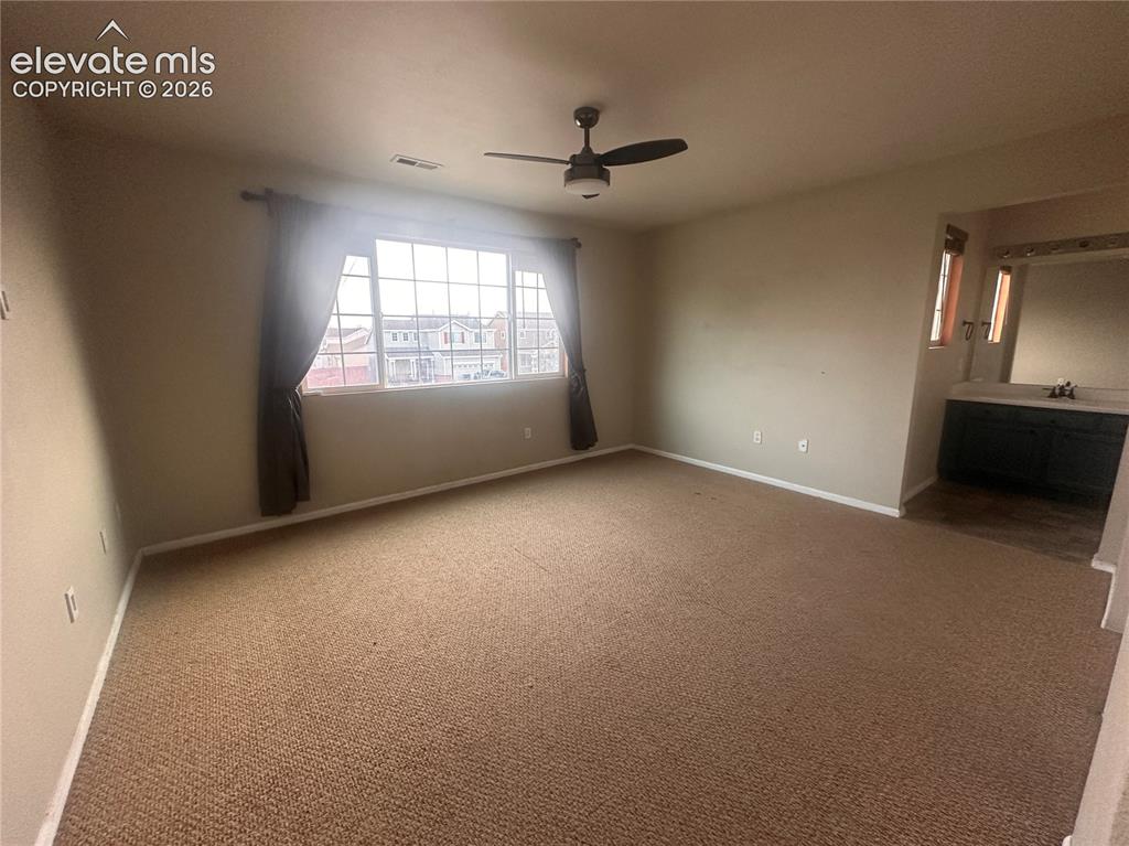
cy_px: 423
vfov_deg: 85.6
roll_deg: -0.4
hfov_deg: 102.1
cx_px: 564
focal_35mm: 14
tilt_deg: -11.1
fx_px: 456
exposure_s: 1/63
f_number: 2.2
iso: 320
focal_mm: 2.22
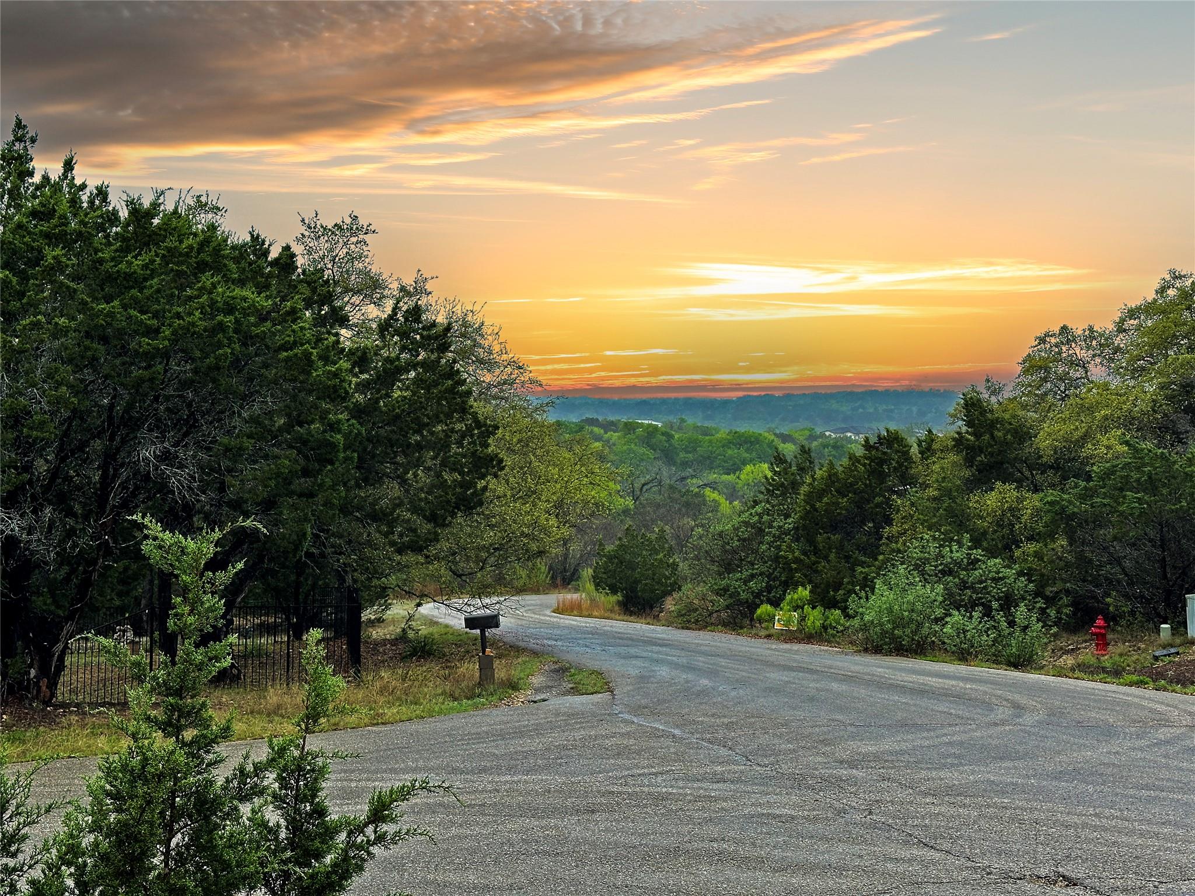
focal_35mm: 48
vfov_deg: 30.3
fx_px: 1657
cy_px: 448
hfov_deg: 39.7
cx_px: 598
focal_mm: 6.86
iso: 64
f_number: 1.78
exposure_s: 1/1613
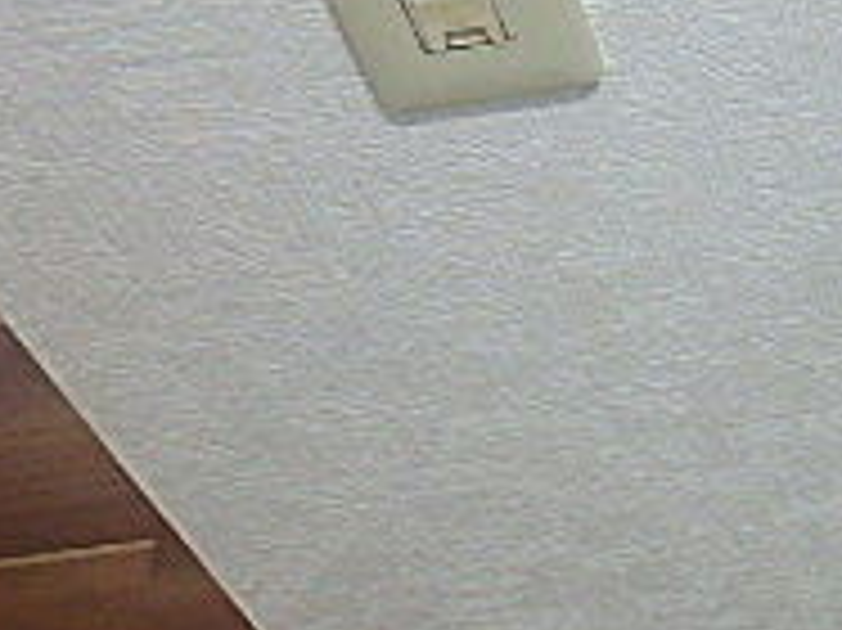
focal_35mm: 72
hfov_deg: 21.8
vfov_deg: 20.3
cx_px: 1315
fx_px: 1750
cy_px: 423
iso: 320
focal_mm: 3.7
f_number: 3.5
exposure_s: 1/30
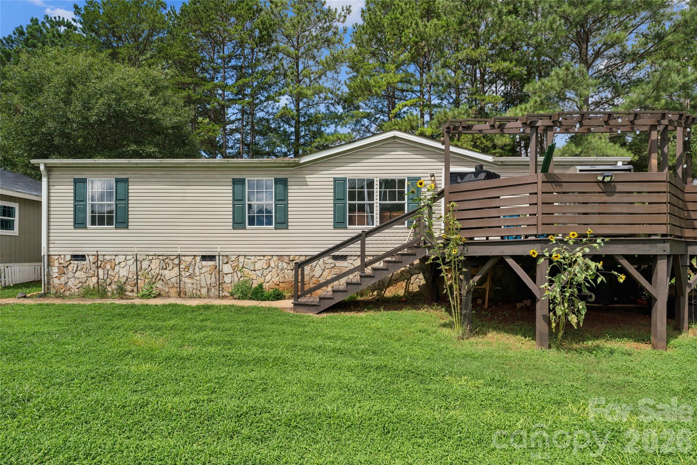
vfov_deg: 58.8
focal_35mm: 21
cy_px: 232
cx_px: 348
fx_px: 412
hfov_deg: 80.4
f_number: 13
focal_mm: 21.3
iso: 100
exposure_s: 1/80
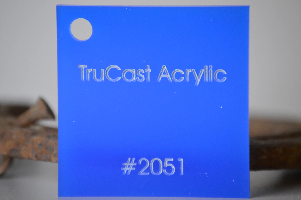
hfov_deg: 6.9
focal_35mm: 301
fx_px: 2514
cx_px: 151
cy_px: 100
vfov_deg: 4.6
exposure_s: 1/160
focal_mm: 200
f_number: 5.6
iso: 3200
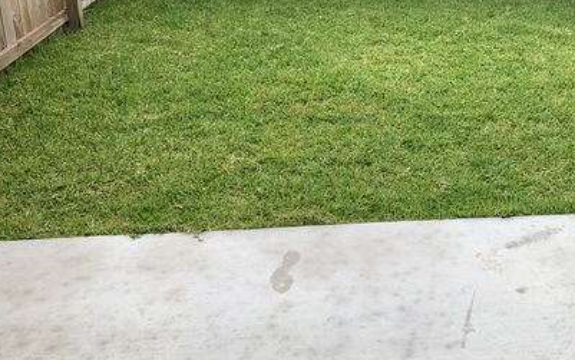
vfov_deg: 28.6
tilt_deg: -17.9
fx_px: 690
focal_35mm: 44
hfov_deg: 43.9
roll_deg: -1.8
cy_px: 75
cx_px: 426
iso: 25
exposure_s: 1/282
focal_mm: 4.25
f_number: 1.8
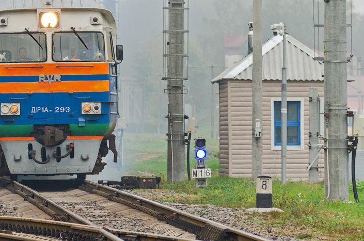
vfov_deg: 2.4
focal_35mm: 566
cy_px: 22
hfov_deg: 3.6
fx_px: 5711
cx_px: 69
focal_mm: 190
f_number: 6.3
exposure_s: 1/250
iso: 250
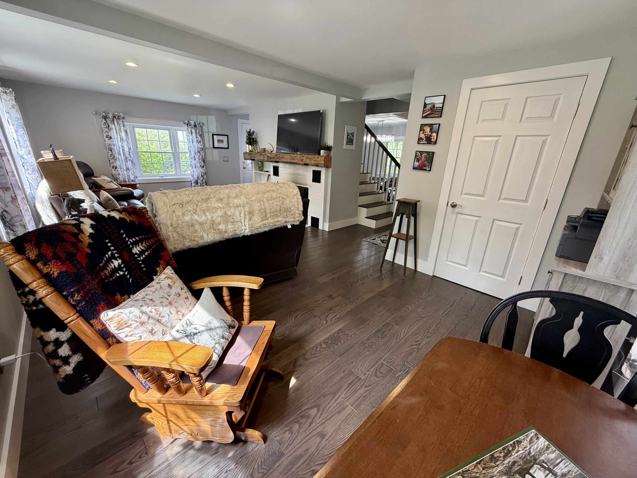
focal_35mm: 14
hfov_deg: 102.1
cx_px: 318
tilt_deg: -19.1
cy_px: 239
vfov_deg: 85.7
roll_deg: -2.3
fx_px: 258
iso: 250
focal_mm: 2.22
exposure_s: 1/120
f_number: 2.2
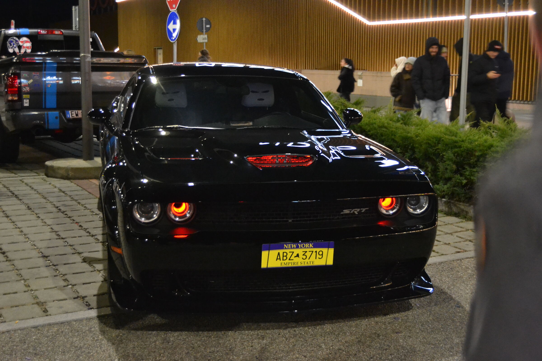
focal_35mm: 46
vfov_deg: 28.9
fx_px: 700
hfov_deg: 42.3
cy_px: 180
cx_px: 271
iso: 3200
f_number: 4.2
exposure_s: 1/15
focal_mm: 31
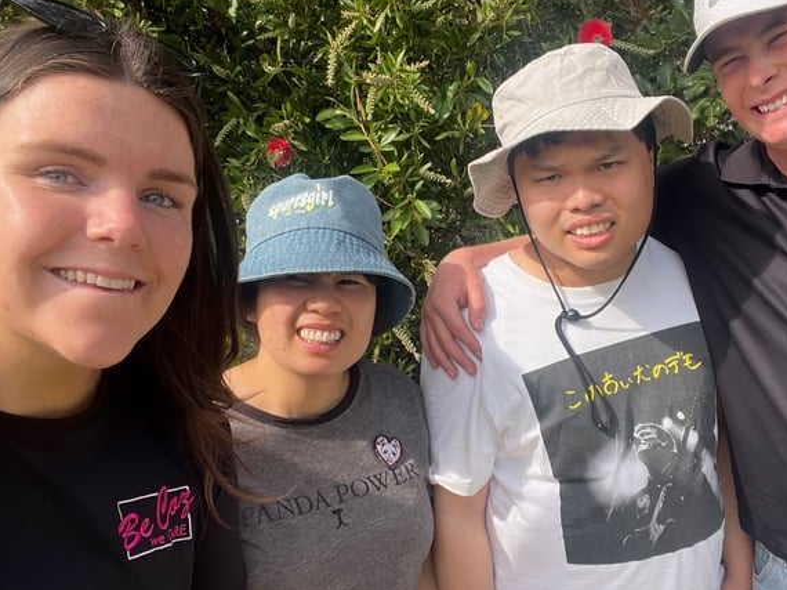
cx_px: 463
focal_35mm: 31
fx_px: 704
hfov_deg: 58.0
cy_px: 319
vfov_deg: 45.4
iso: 32
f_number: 2.2
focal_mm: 2.71
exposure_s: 1/478
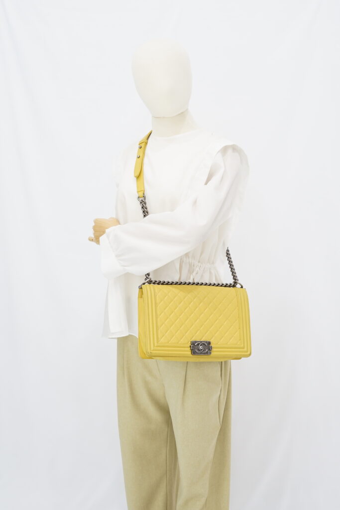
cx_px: 170
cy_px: 255
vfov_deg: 39.6
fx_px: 708
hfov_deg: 27.0
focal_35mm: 50
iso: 640
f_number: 6.3
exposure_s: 1/6
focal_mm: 50
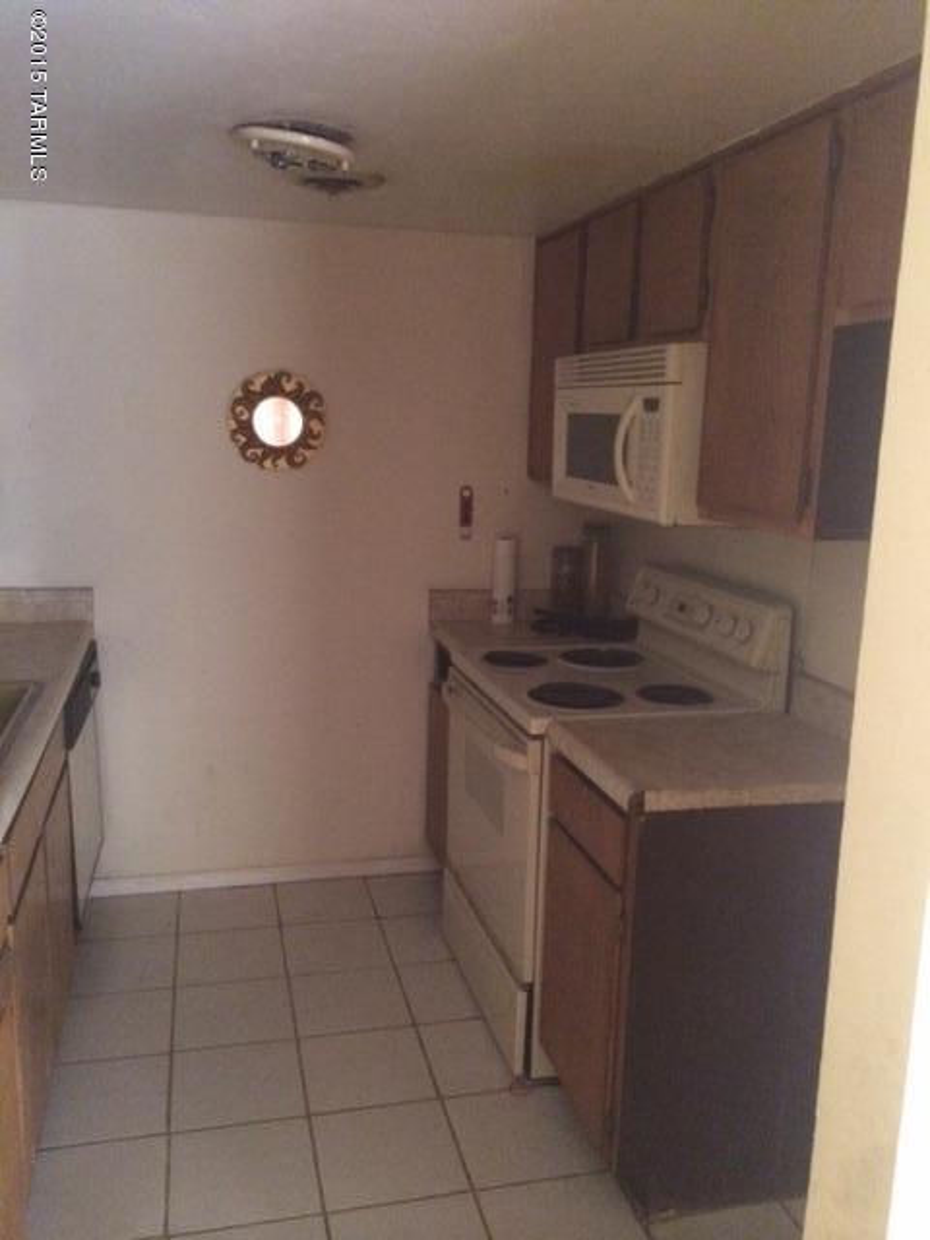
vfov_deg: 60.0
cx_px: 465
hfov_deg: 46.8
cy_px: 620
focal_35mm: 30
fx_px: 1075
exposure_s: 1/15
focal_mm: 4.12
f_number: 2.2
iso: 500
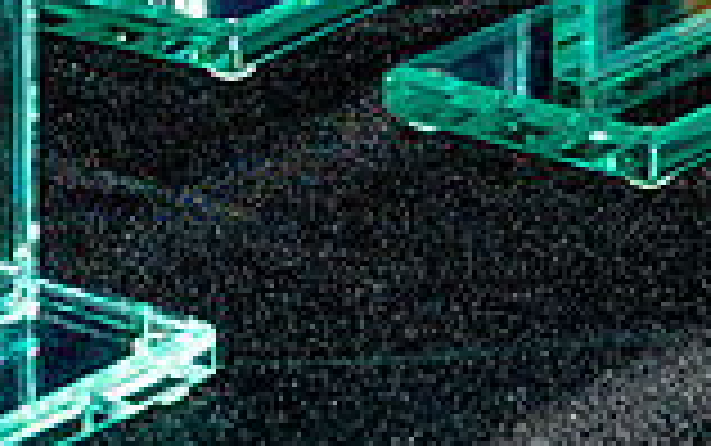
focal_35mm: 260
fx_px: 5042
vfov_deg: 4.9
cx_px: 455
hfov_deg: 8.1
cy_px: -530
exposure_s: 1/125
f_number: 5.6
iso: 400
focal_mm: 40
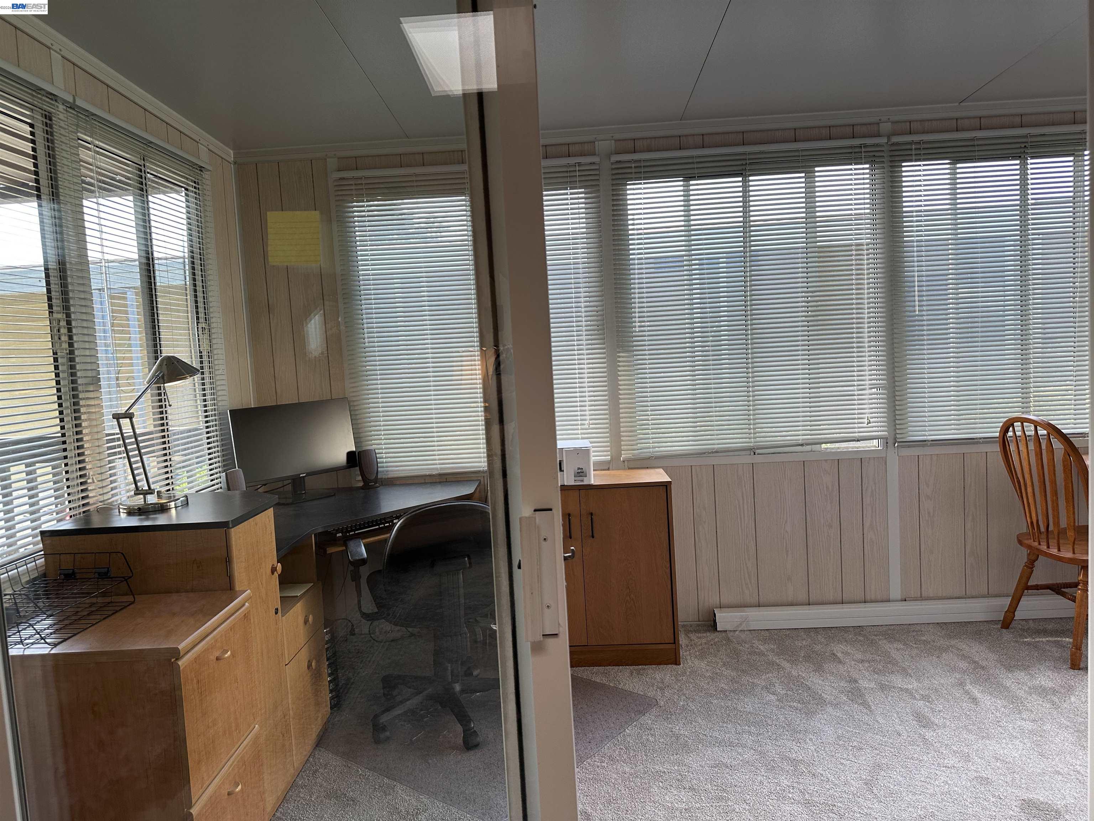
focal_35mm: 24
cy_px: 410
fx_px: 758
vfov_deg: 56.8
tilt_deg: -4.1
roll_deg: +2.7
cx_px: 547
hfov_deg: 71.6
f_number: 1.78
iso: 125
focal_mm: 6.86
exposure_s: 1/120
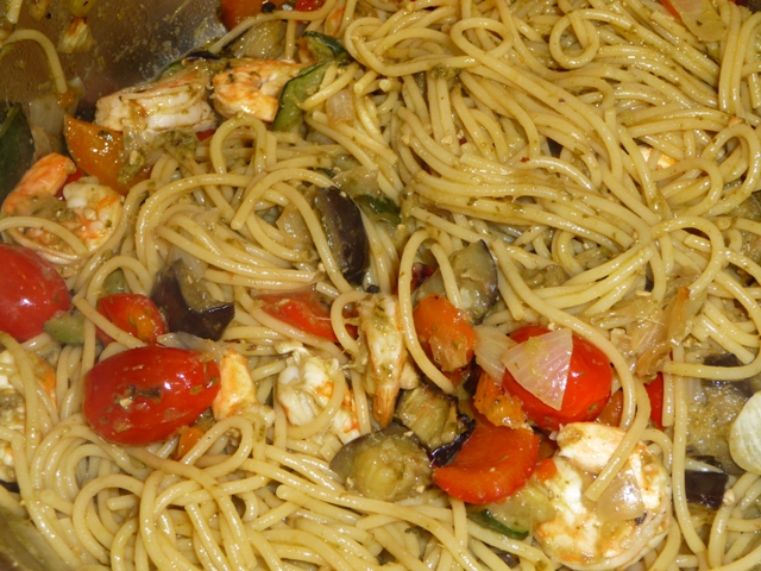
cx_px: 380
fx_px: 1099
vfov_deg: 29.1
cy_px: 286
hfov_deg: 38.2
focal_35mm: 50
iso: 100
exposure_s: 1/30
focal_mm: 8.5
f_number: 4.2
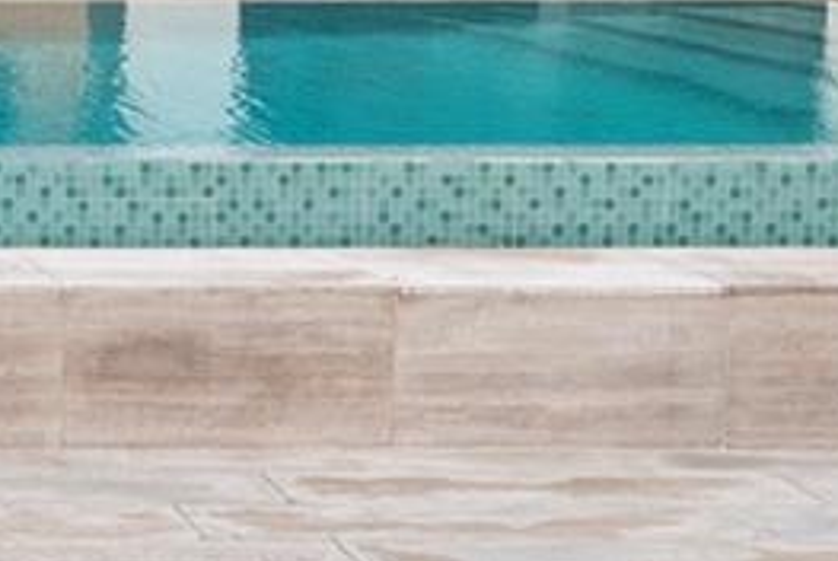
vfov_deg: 18.4
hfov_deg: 21.9
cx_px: -494
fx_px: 1701
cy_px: 38
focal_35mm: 73
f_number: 8
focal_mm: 12
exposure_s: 1/500
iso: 160
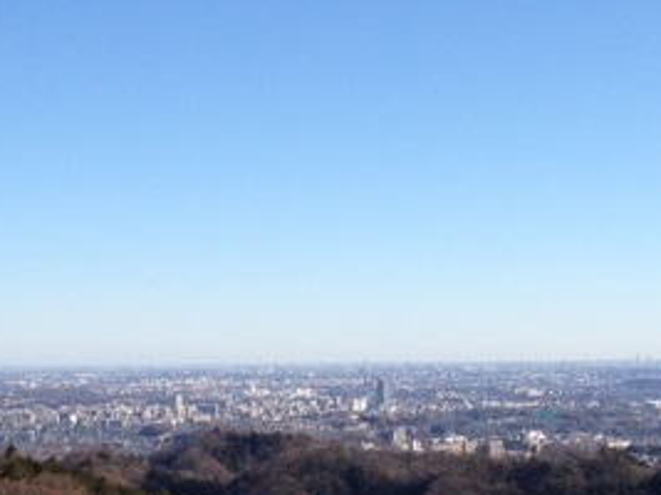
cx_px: 260
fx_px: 1890
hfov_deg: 19.8
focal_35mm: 99
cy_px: 243
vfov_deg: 14.9
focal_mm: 4.13
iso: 50
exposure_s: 1/1466
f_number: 2.4
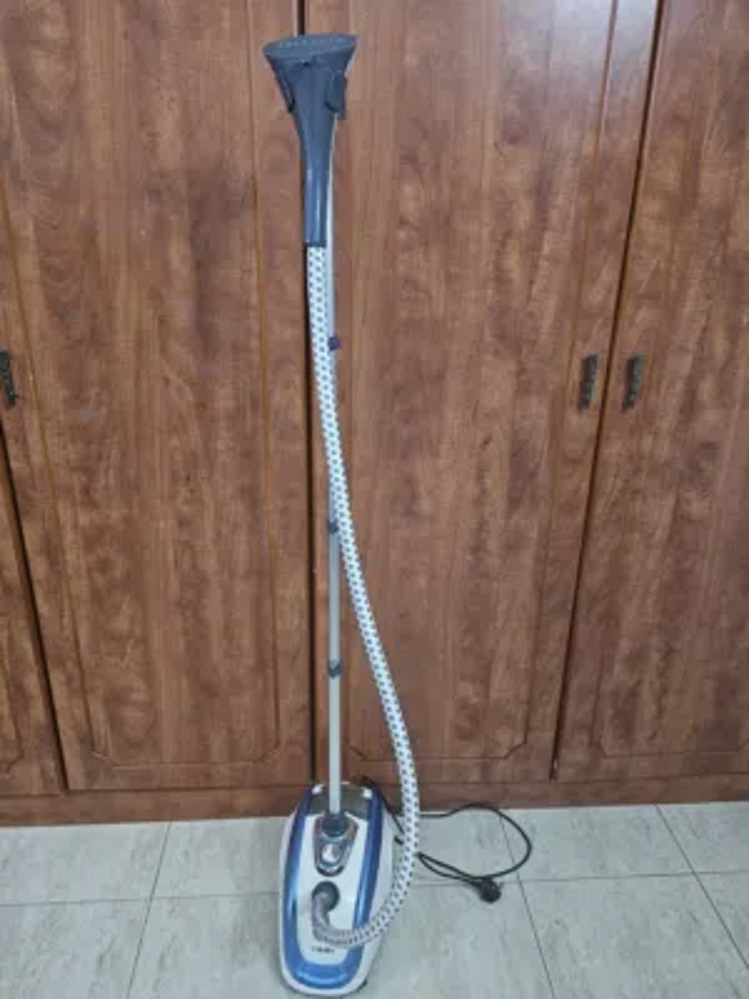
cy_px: 500
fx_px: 692
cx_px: 374
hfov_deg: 56.8
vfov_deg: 71.6
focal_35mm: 24
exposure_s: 1/100
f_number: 1.8
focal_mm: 5
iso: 500
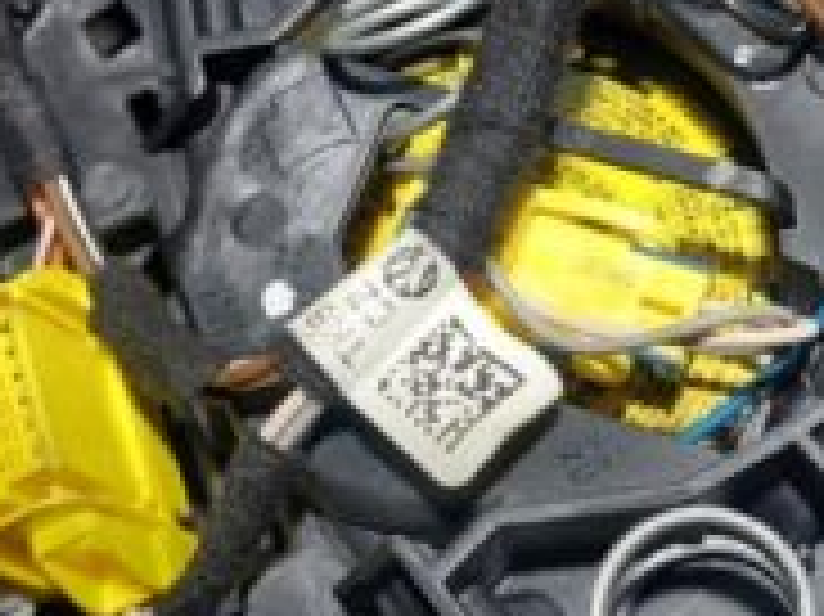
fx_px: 1951
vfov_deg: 17.9
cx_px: 572
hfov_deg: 23.7
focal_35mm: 82
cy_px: 405
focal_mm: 5.23
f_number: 1.8
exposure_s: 1/50
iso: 40
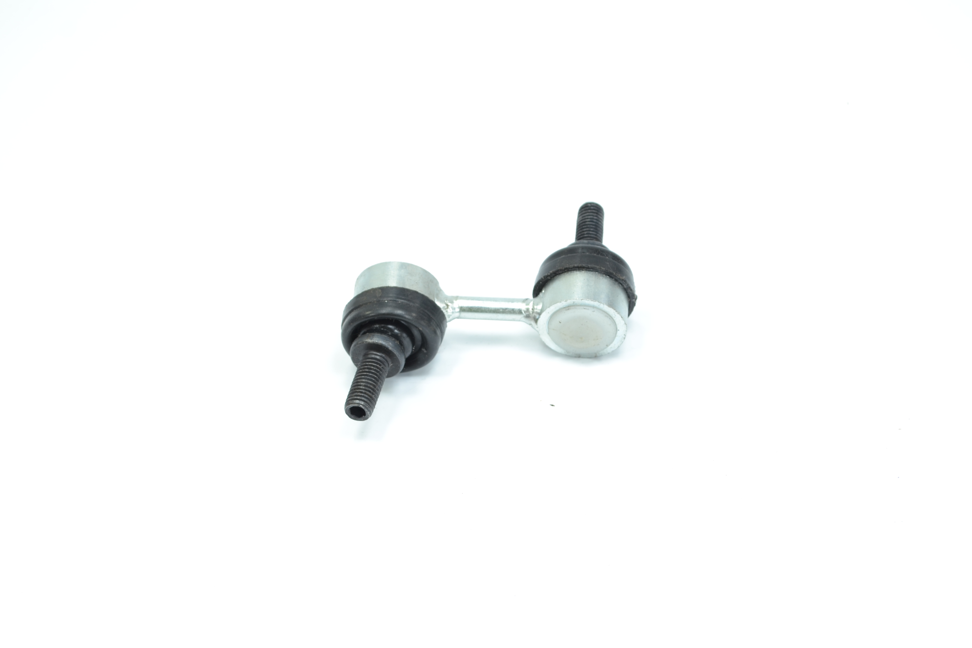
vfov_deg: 19.7
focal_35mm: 69
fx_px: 1863
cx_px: 486
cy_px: 324
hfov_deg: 29.2
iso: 100
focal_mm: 46
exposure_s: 1/30
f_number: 7.1
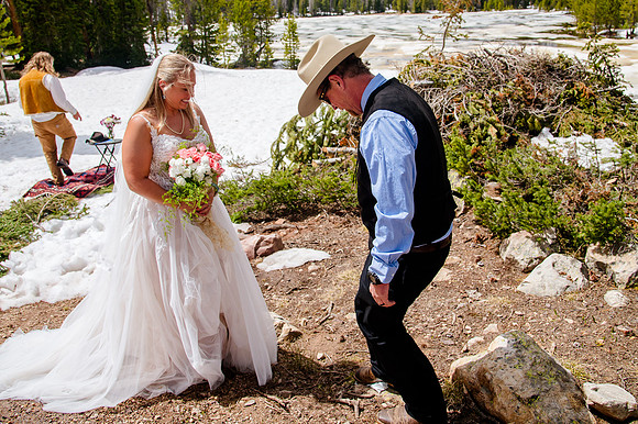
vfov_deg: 43.1
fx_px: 532
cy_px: 158
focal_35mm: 30
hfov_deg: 61.8
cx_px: 329
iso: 200
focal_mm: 24
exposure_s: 1/800
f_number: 5.6
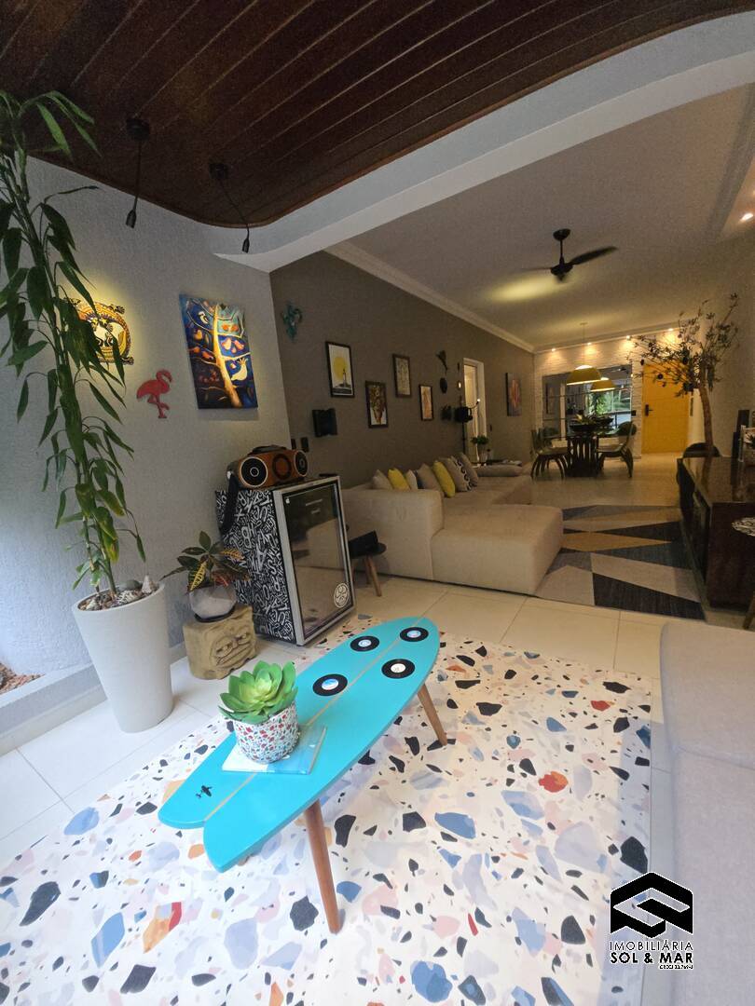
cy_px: 503
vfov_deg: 106.2
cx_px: 378
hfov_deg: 89.9
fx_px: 378
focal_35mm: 13
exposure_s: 1/60
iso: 160
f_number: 2.2
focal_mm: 1.7
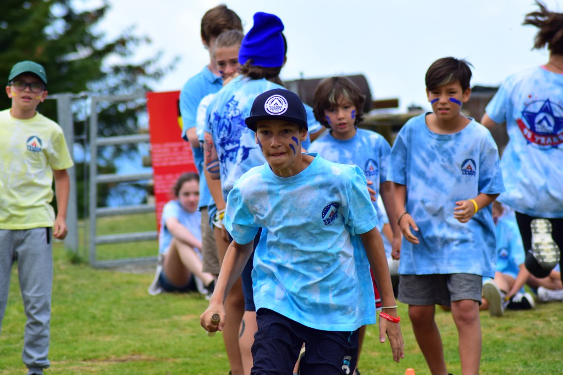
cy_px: 188
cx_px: 282
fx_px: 3988
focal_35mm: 255
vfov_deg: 5.4
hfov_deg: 8.1
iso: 400
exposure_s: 1/1000
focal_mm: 170
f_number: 5.6
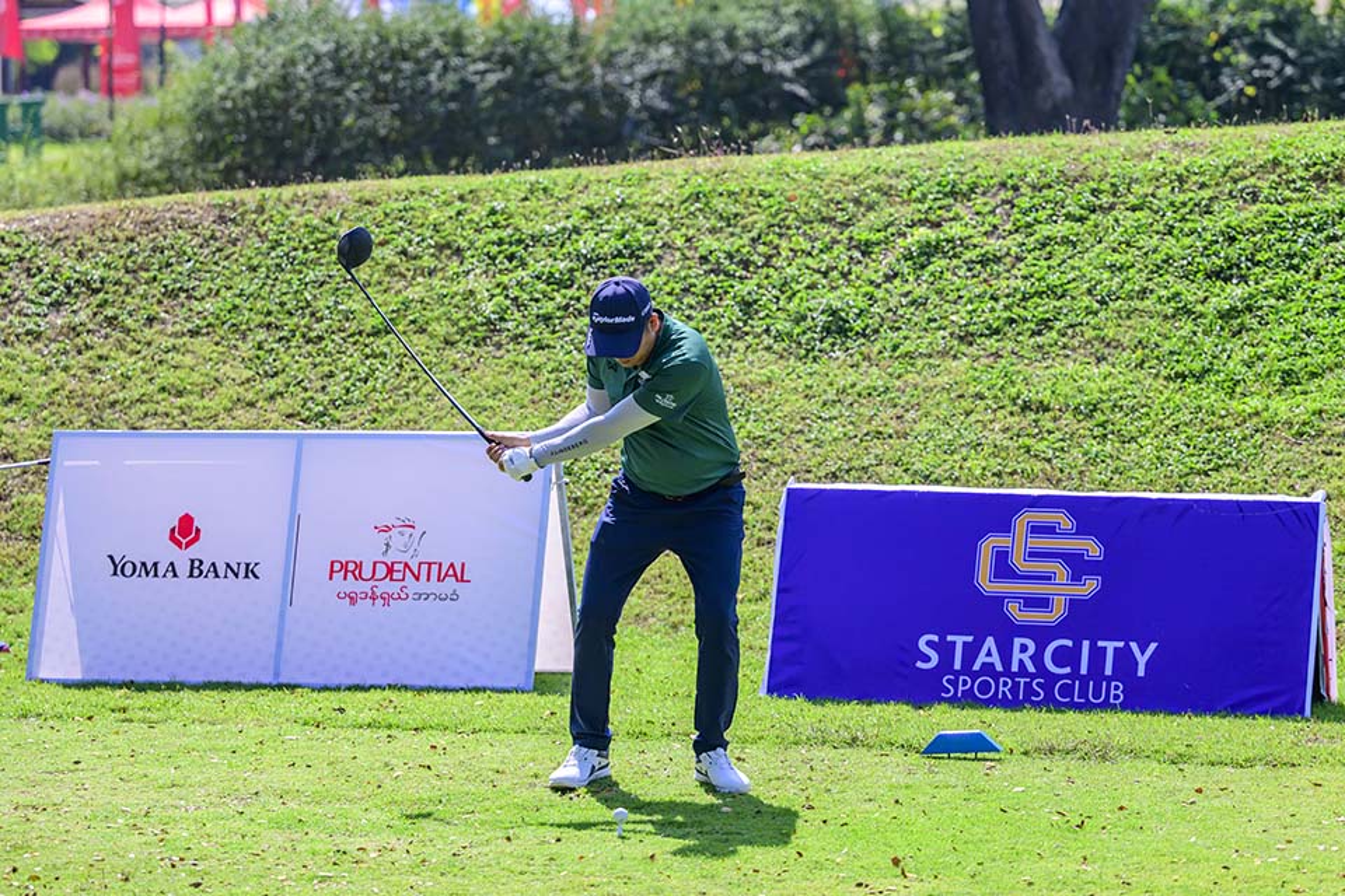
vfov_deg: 12.5
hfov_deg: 18.6
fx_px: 4109
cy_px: 448
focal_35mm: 110
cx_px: 672
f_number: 2.8
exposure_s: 1/10000
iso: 720
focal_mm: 110
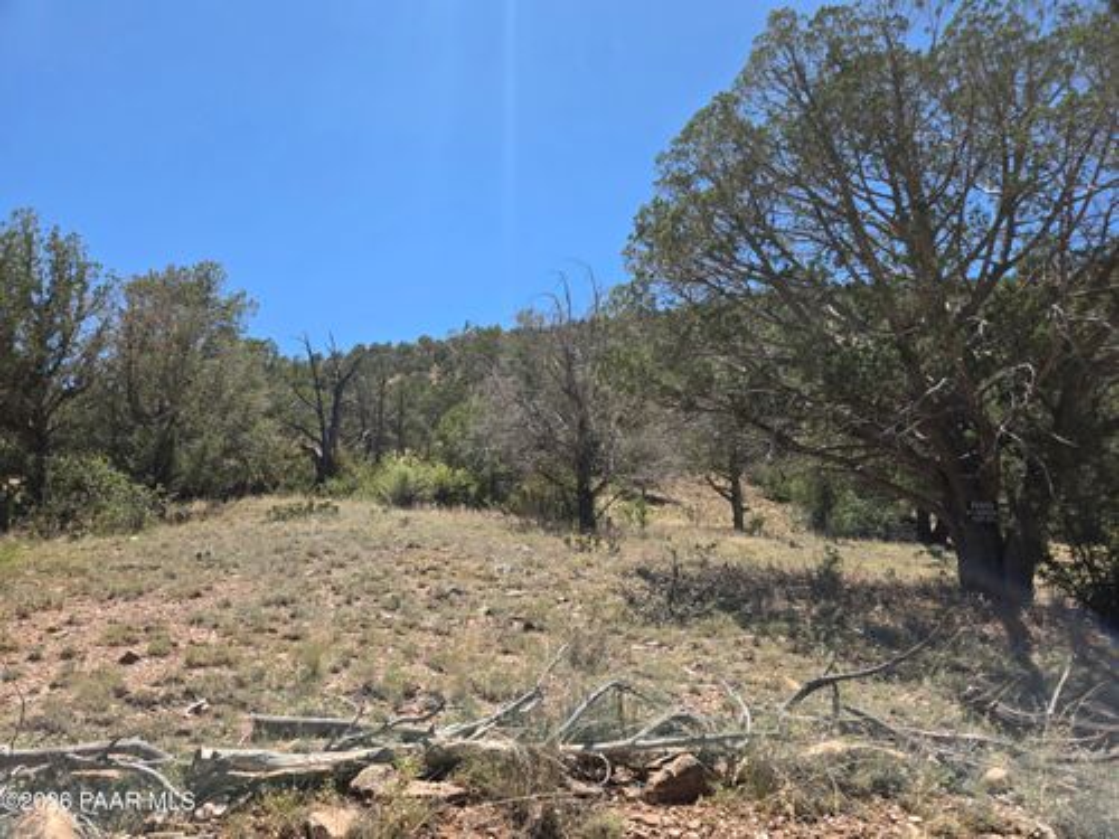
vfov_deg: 58.9
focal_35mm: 23
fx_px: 744
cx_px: 560
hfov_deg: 73.9
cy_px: 420
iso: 25
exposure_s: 1/1358
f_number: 1.8
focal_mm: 5.4
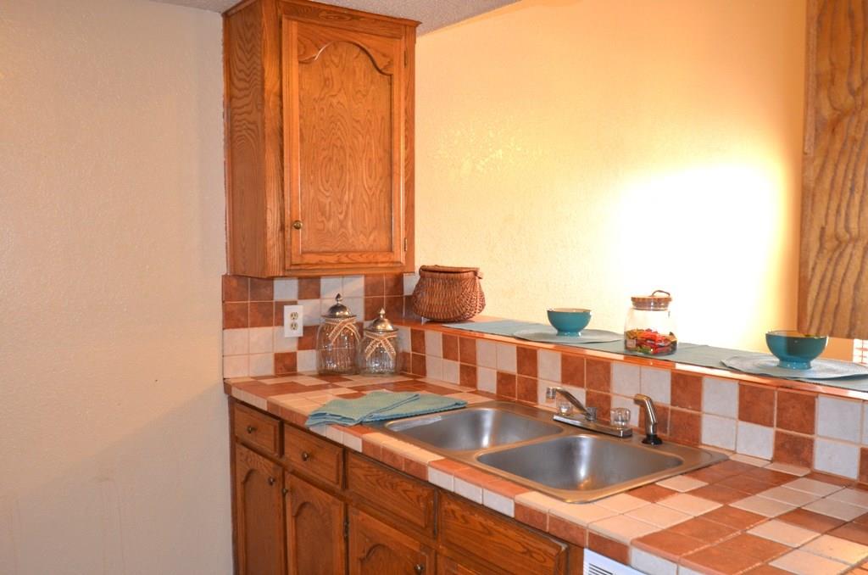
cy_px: 288
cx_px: 434
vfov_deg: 41.5
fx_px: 758
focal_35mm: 32
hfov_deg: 59.6
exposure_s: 1/60
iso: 900
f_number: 4.5
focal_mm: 21
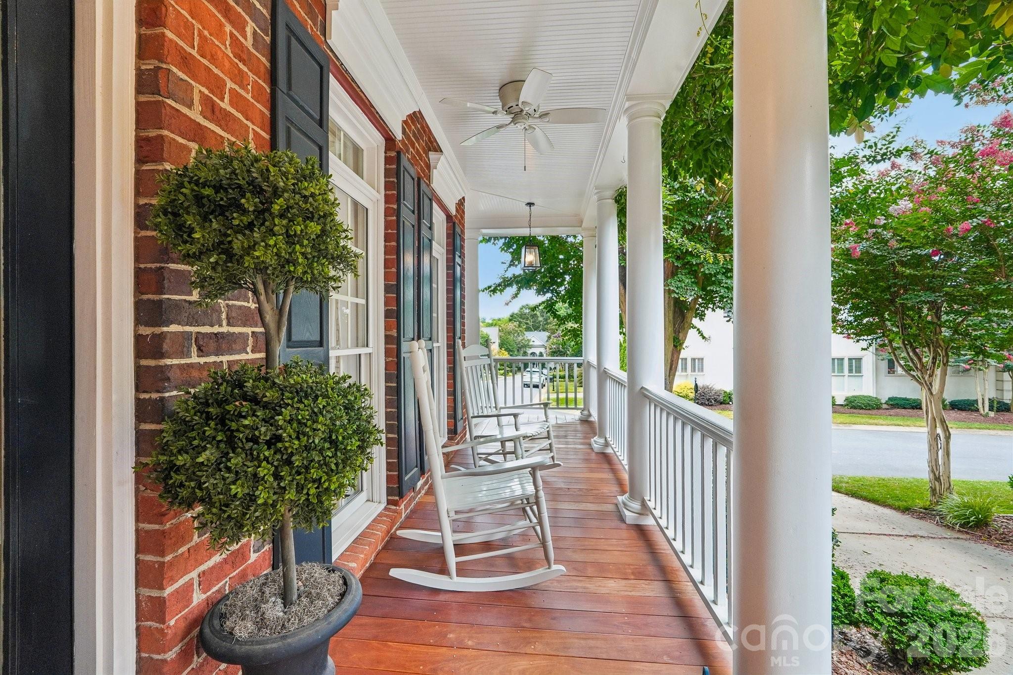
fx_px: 422
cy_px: 338
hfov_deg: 100.4
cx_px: 506
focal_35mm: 15
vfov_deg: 77.3
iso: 400
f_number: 8
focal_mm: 10
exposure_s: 1/15
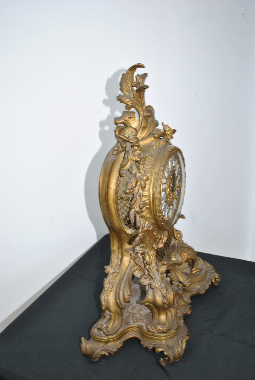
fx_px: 381
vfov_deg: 53.1
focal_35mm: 36
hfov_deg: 37.0
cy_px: 190
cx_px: 128
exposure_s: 1/15
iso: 200
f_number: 4
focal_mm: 24
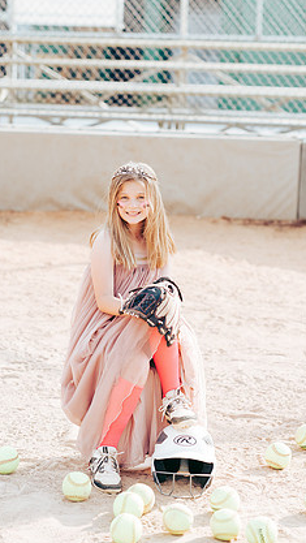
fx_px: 1383
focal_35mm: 96
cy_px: 255
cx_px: 141
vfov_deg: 22.2
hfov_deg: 12.6
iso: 160
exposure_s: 1/640
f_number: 2.8
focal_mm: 85
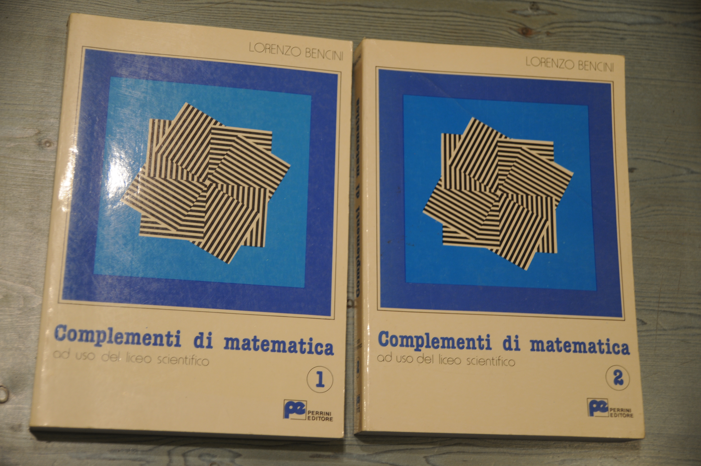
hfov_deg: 35.1
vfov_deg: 23.7
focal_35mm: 57
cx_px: 350
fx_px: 1109
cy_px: 233
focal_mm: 38
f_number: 2.8
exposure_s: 1/20
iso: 200
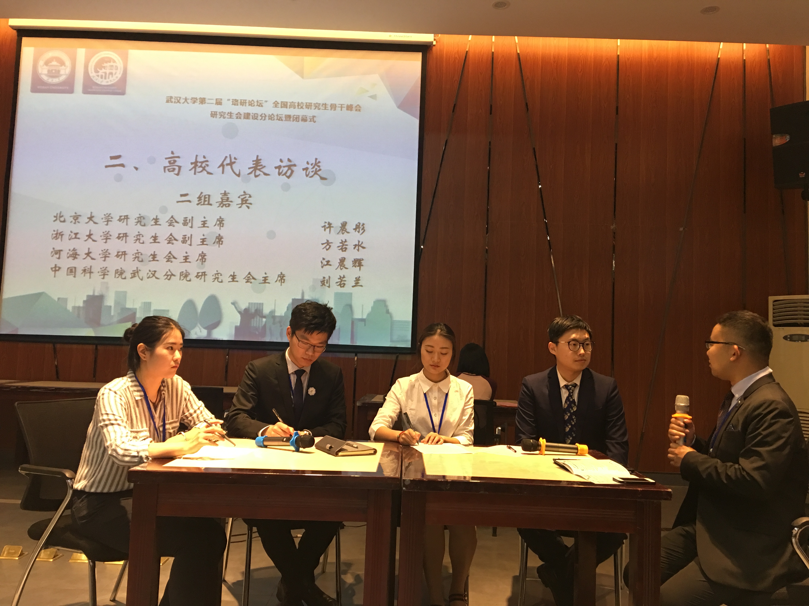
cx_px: 404
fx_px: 678
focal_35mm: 29
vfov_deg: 48.2
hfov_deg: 61.7
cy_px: 303
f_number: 2.2
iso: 80
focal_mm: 4.15
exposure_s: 1/17
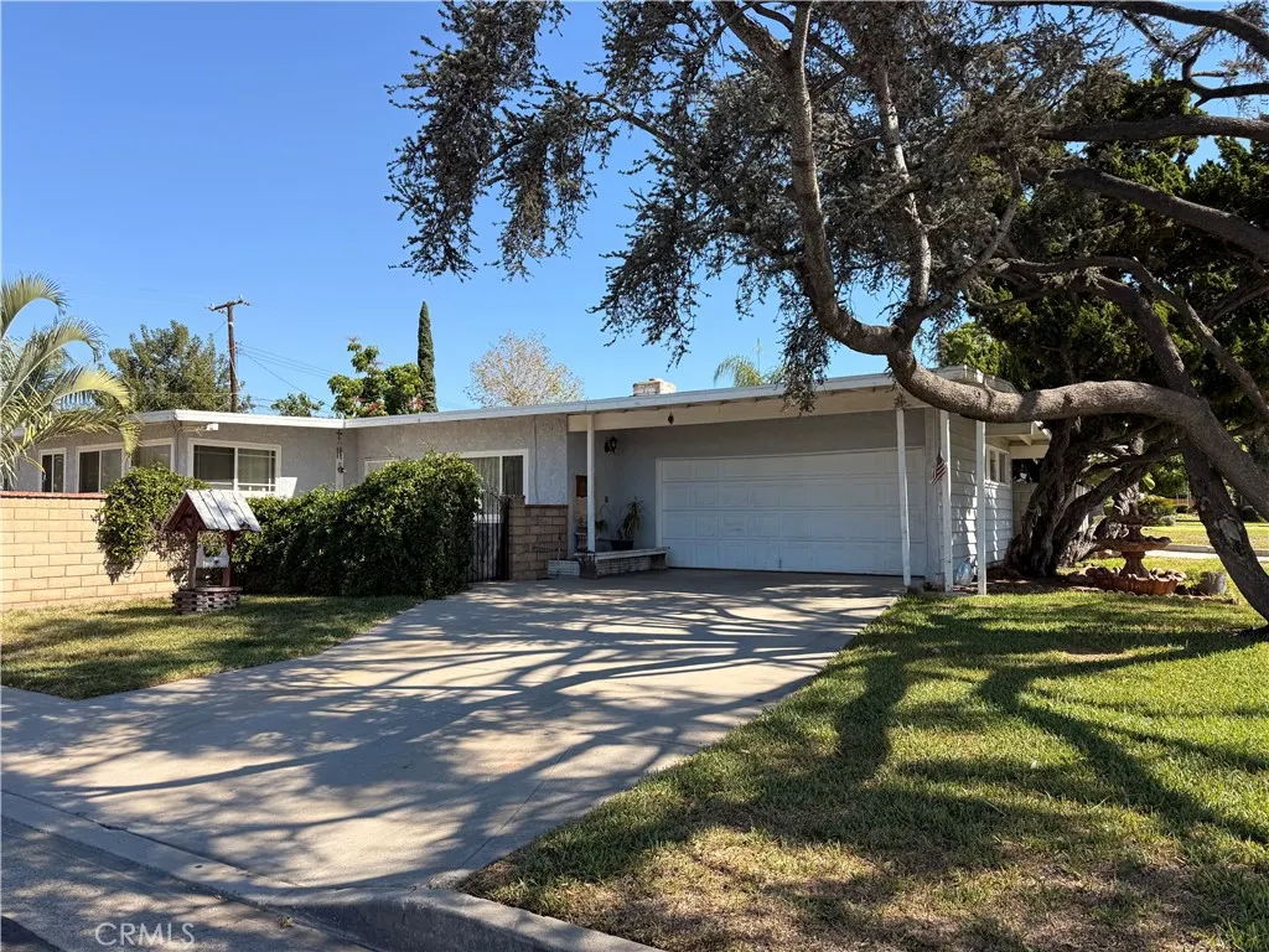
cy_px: 476
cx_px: 634
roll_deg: +0.8
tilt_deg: +2.6
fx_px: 880
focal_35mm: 24
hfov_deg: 71.6
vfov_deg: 56.8
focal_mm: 6.76
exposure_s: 1/2525
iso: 80
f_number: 1.78
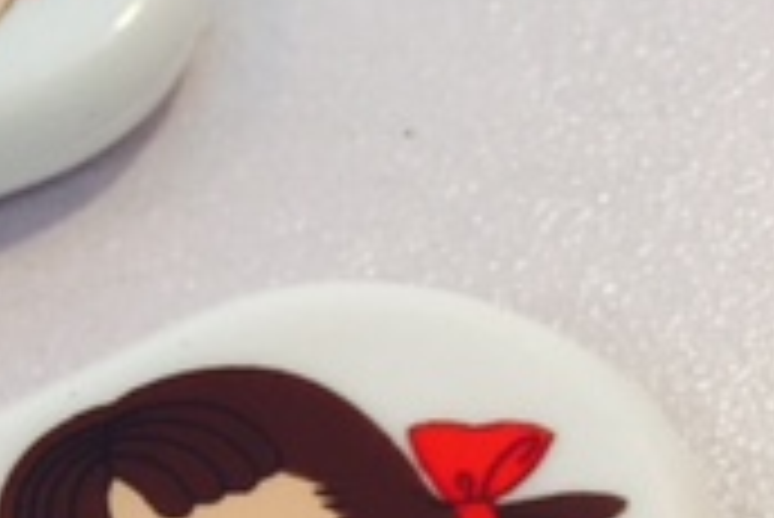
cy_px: 360
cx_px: -346
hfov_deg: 16.8
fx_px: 2410
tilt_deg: -47.8
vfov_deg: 12.2
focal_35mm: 112
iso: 125
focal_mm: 4.15
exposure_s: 1/33
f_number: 2.2
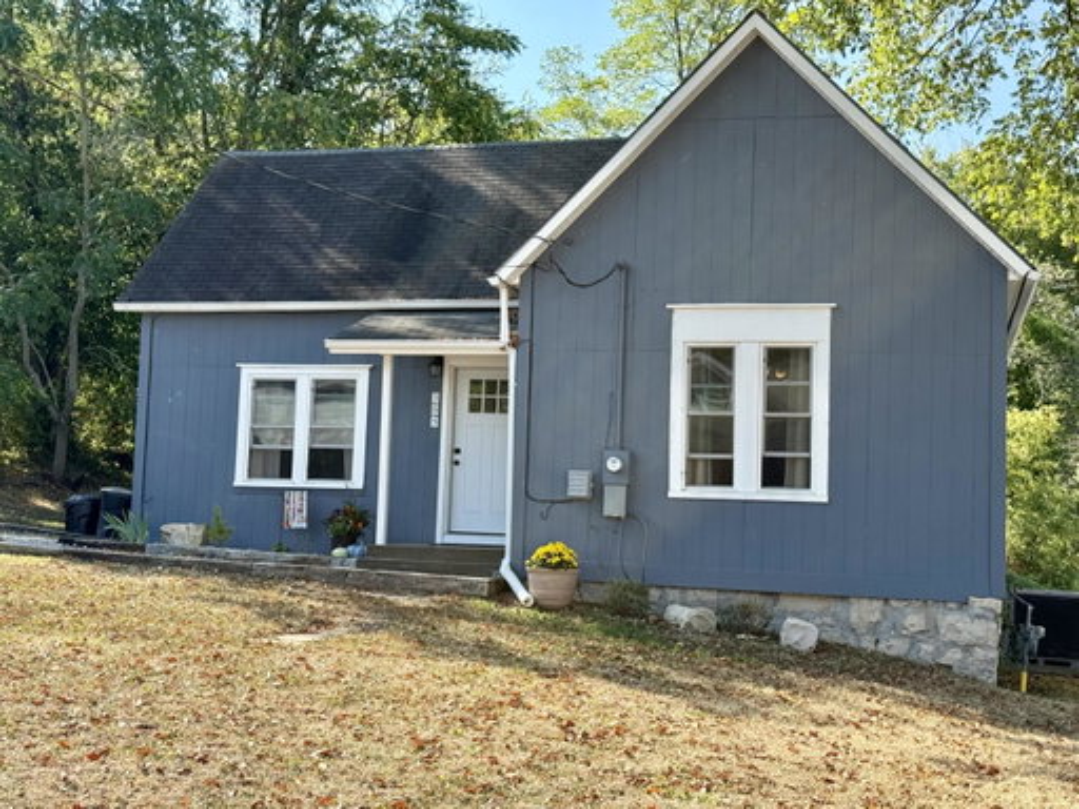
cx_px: 540
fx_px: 1496
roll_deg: -2.4
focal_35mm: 48
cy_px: 404
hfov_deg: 39.7
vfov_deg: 30.3
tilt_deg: +3.9
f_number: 1.78
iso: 100
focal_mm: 6.76
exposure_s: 1/1754
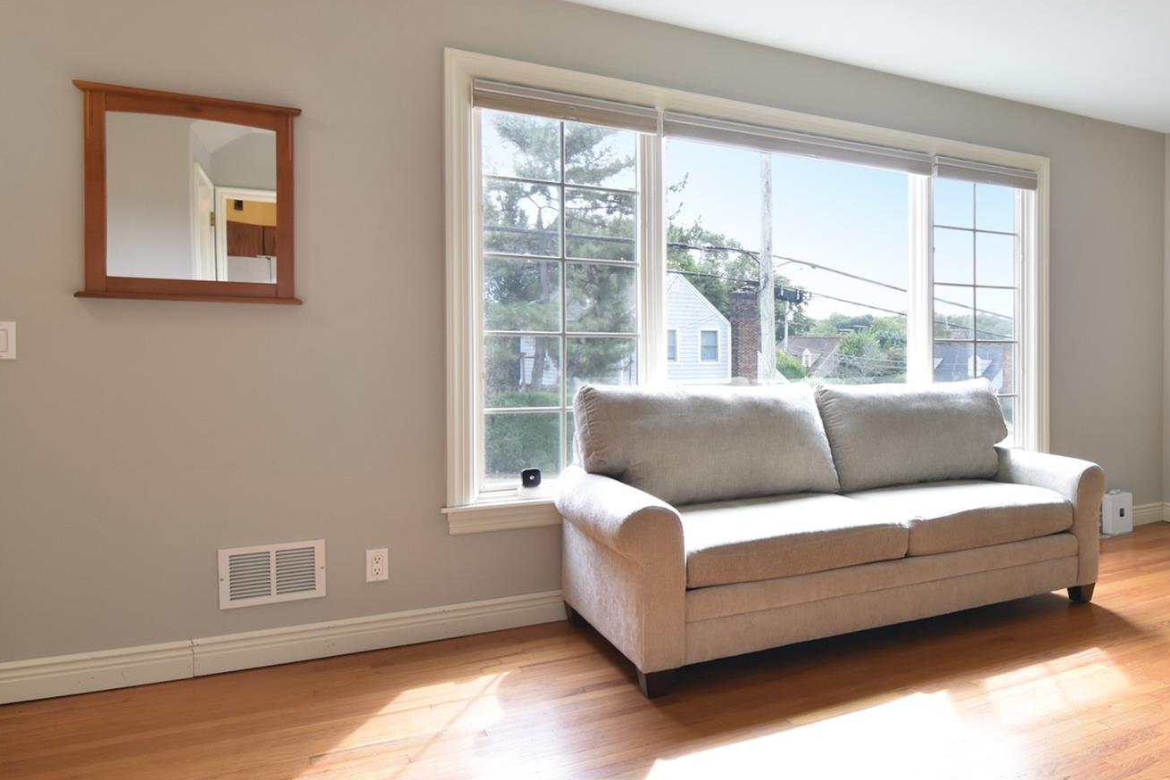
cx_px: 908
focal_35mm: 26
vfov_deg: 49.8
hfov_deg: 64.7
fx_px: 838
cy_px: 347
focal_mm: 11
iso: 640
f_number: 8
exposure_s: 1/50
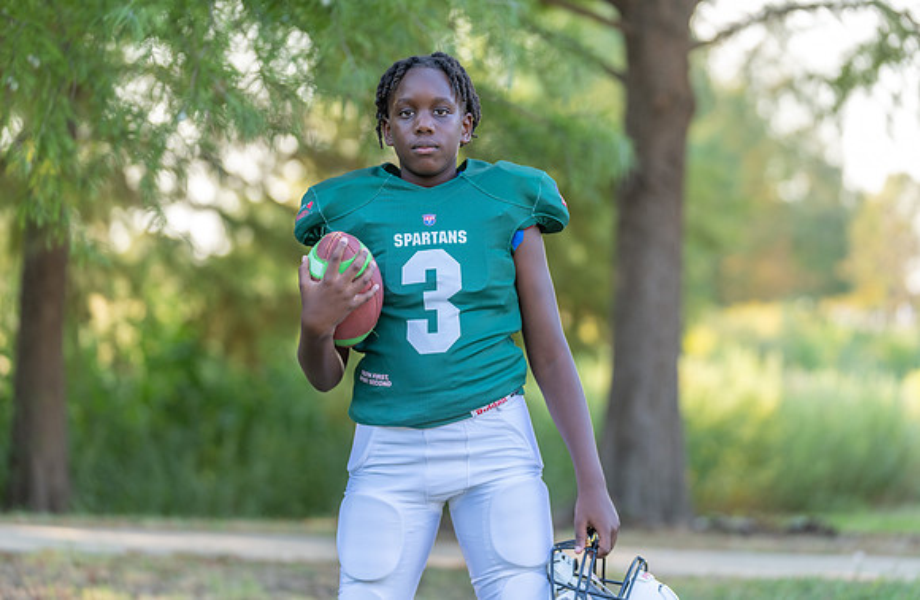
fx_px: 3563
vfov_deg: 9.6
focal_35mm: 140
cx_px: 467
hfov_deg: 14.7
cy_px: 268
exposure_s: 1/320
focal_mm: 124
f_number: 2.8
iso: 200
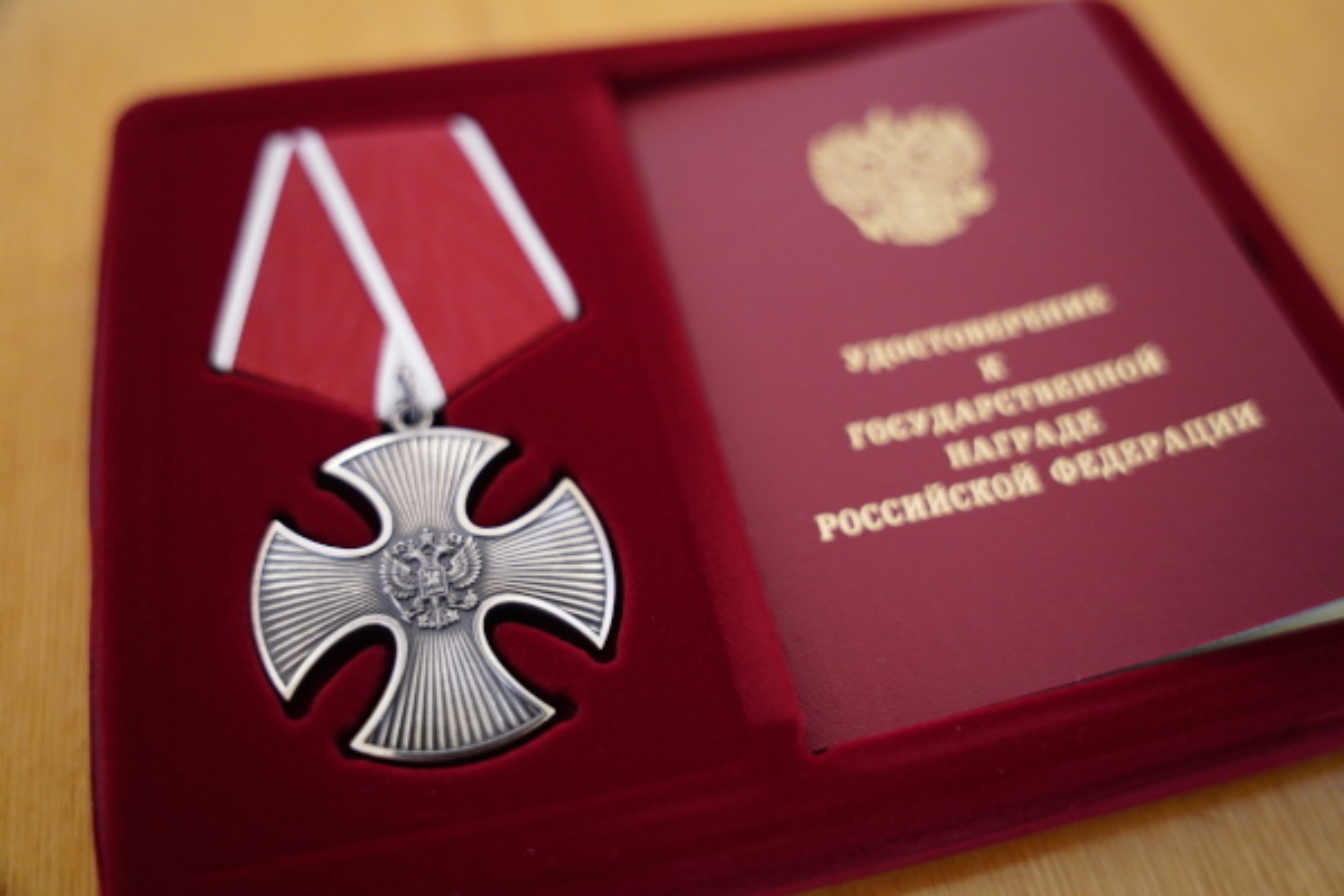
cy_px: 448
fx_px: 1213
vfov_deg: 40.5
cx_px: 672
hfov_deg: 58.0
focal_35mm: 32
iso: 4000
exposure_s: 1/200
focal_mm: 32.5
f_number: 3.2
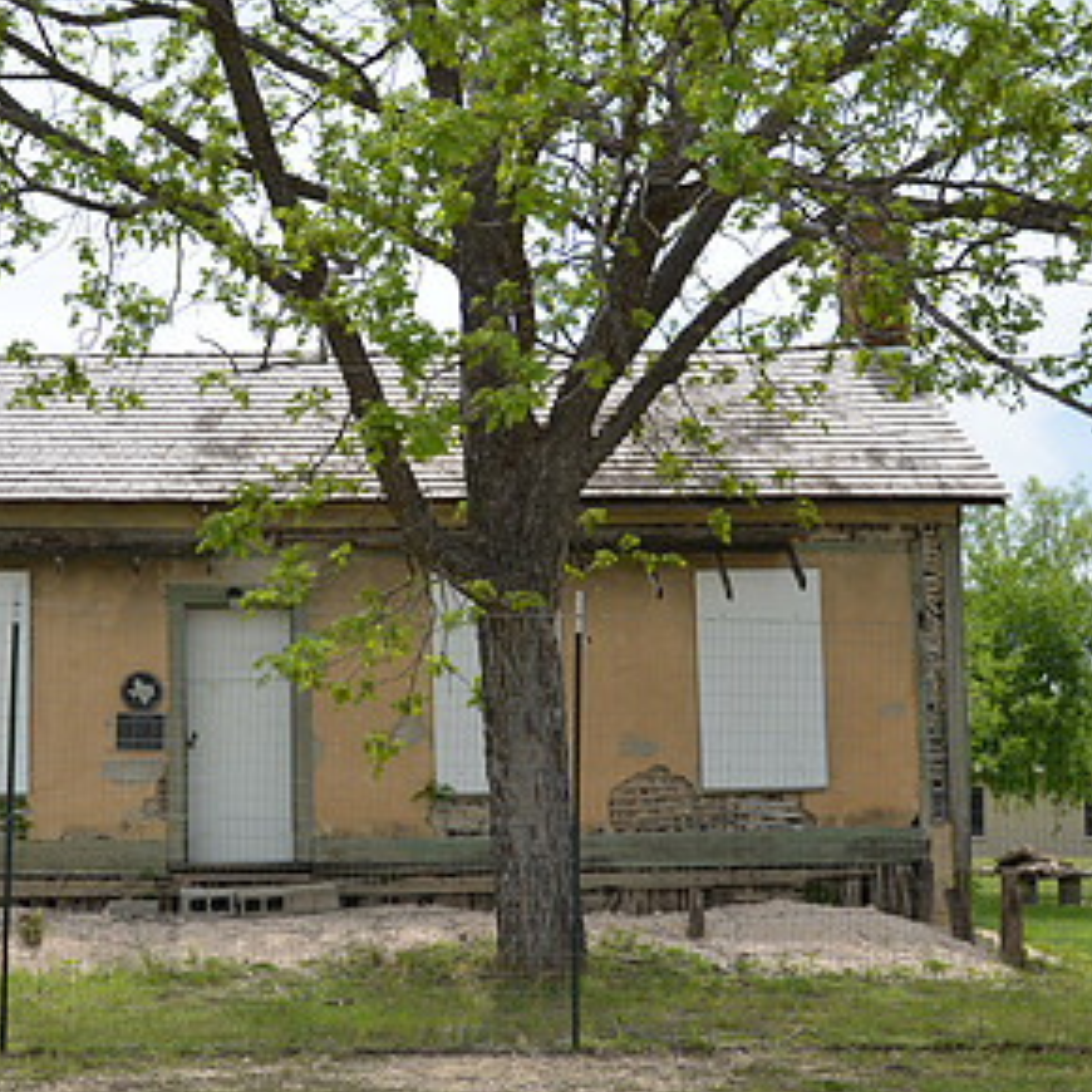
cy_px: 621
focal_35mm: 61
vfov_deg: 28.1
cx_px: 286
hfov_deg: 27.8
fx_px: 2177
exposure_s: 1/200
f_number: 7.1
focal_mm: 24
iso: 200
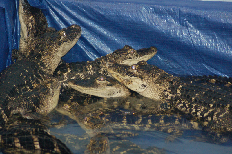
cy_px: 77
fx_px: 1303
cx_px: 116
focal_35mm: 202
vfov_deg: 6.8
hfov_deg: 10.2
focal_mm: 135
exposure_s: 1/30
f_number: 5.6
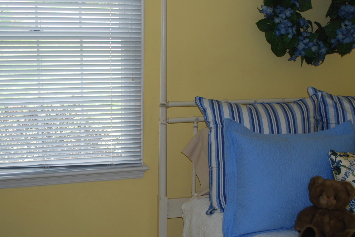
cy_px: 125
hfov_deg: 33.4
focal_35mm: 60
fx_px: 592
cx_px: 186
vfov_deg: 22.7
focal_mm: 26
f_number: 4.5
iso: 200
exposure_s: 1/60
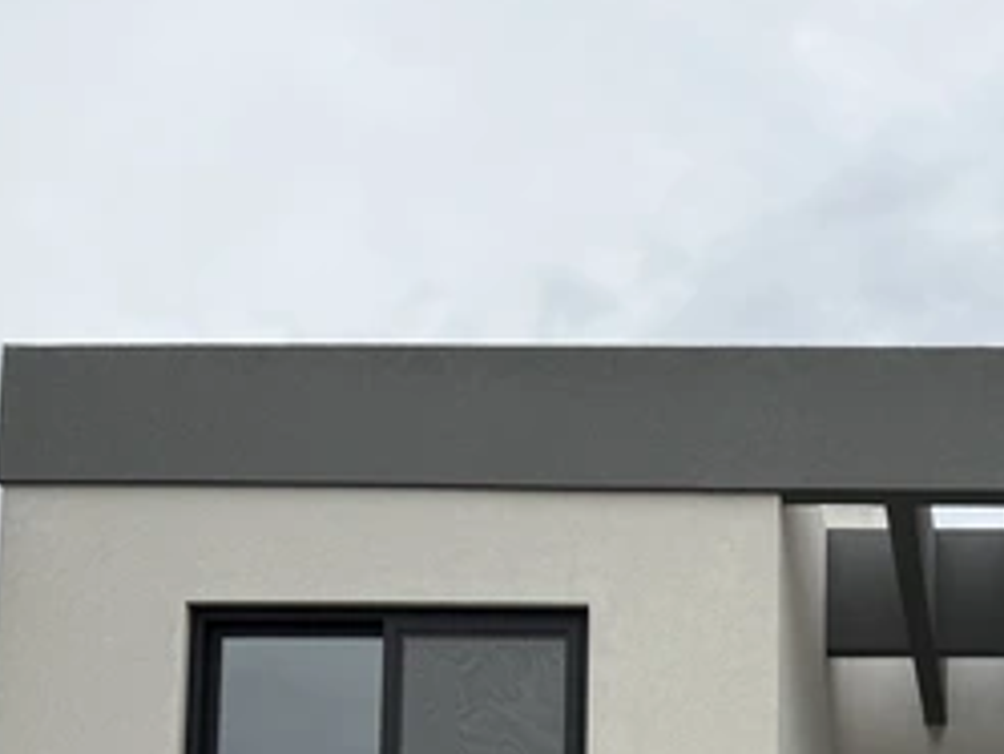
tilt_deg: +8.8
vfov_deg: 17.7
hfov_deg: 24.1
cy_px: 1036
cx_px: 1036
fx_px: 2234
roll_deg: -0.2
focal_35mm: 77
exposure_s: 1/4167
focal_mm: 6.76
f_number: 1.78
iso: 80
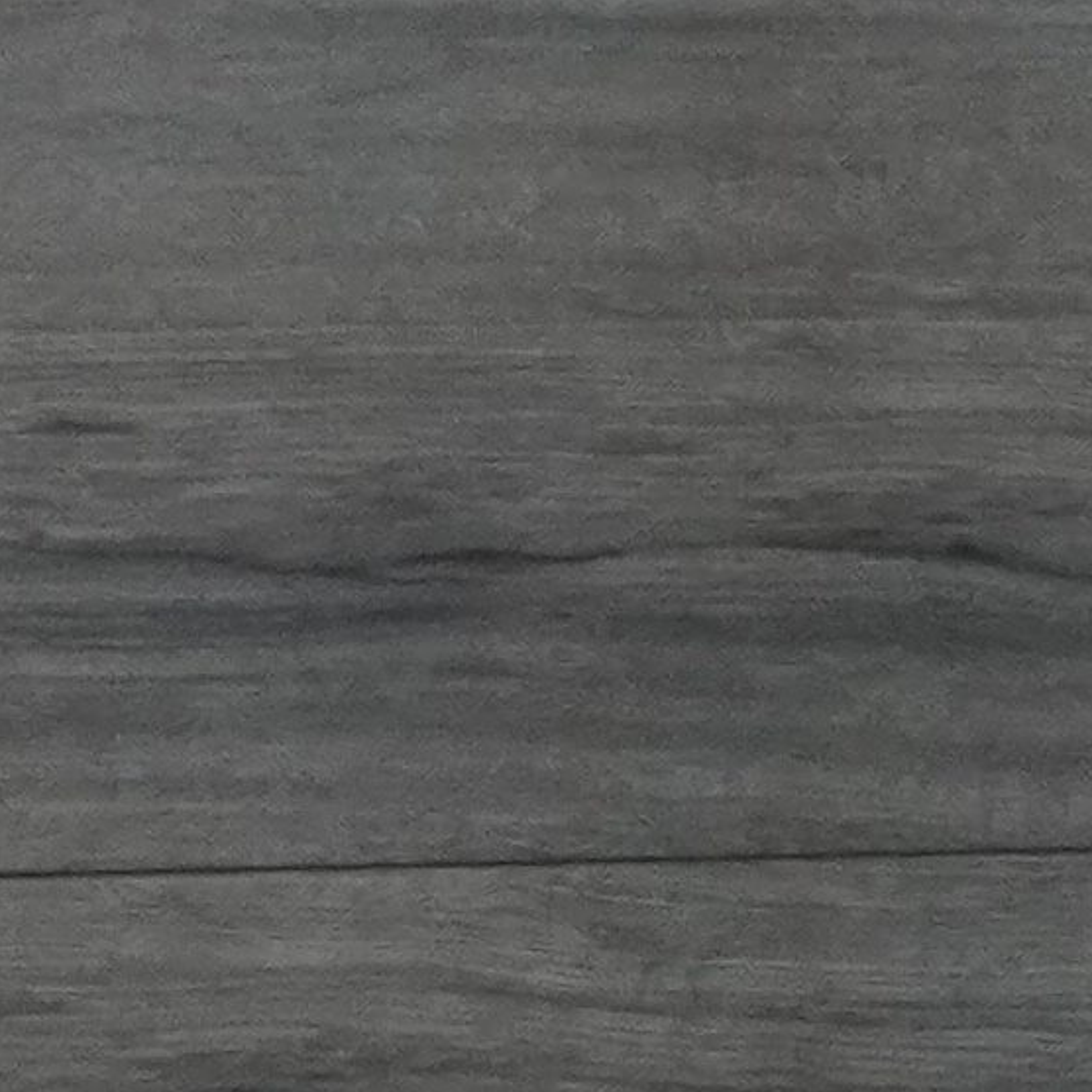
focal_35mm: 317
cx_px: -3887
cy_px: 1585
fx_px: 11299
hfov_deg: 4.8
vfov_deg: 5.5
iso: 1600
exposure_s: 1/200
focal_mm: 23
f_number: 5.6
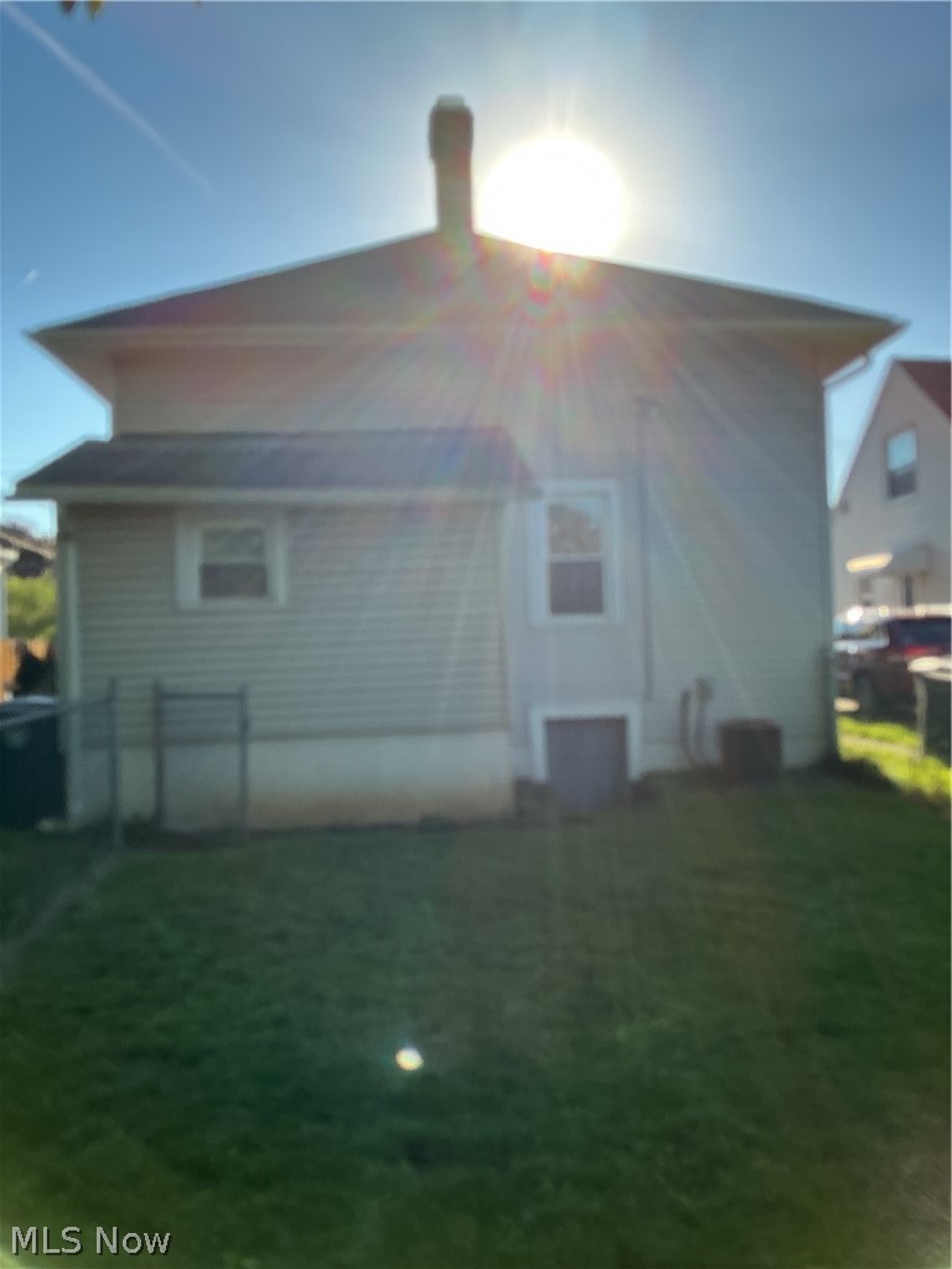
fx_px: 1063
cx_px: 476
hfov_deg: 48.2
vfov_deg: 61.7
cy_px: 634
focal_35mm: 29
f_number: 1.8
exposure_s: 1/1451
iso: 25
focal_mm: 3
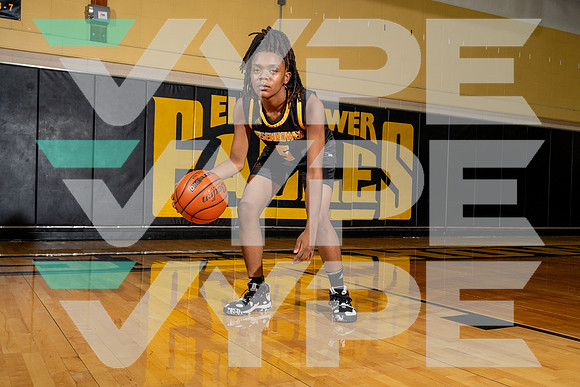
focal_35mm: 36
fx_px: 580
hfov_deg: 53.1
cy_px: 194
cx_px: 290
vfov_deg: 36.9
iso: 800
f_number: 8
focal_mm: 36
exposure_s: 1/250
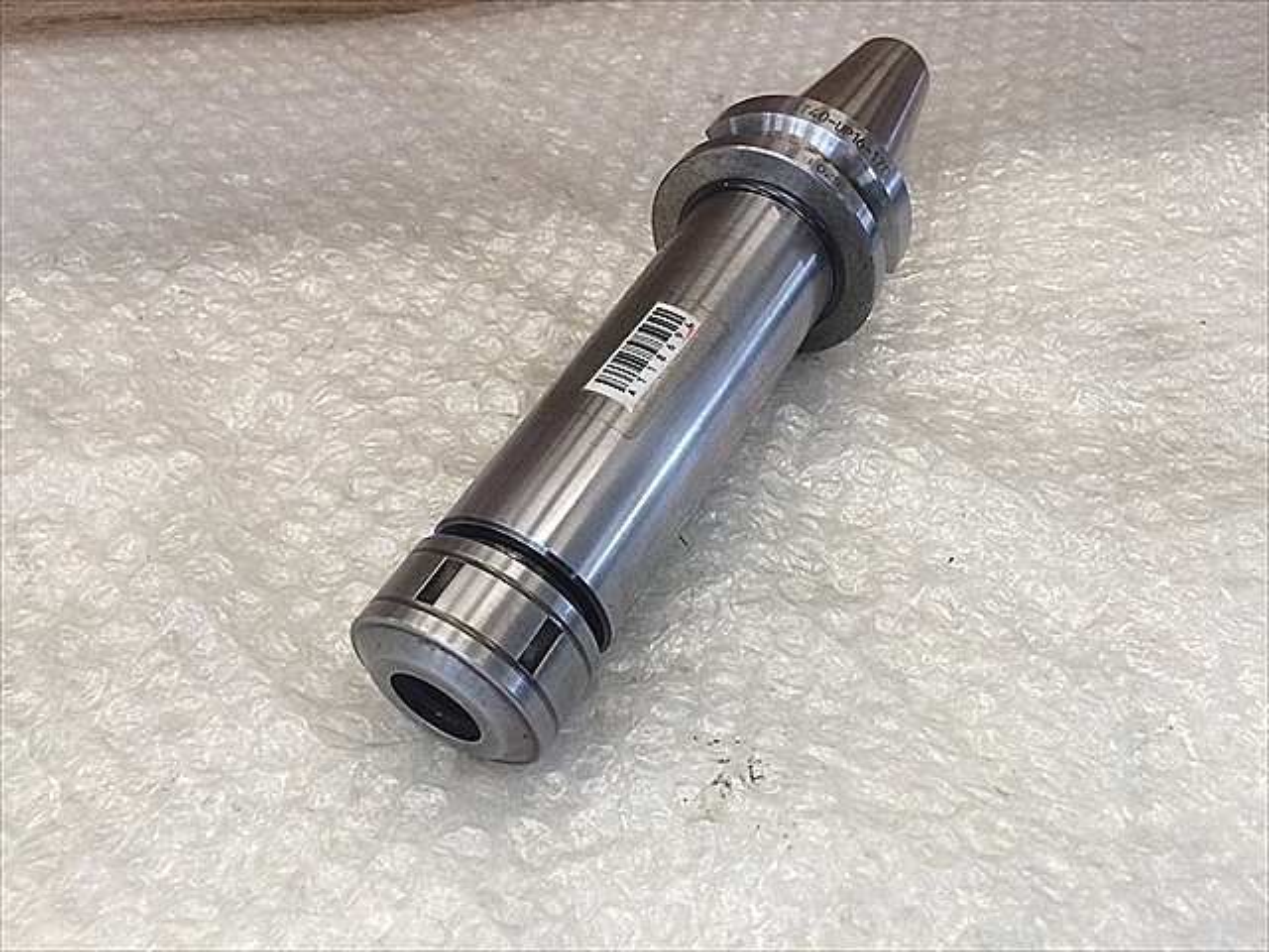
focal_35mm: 29
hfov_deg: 61.7
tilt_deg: -51.2
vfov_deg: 48.2
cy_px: 476
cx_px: 634
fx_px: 1063
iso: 40
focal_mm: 4.15
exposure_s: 1/30
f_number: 2.2
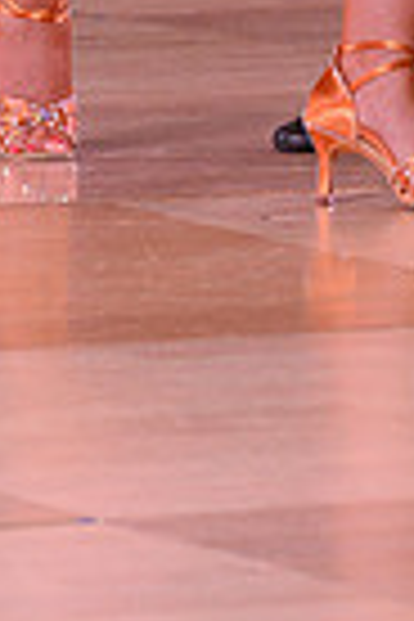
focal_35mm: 673
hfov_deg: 2.0
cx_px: 394
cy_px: -666
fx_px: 11608
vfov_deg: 3.0
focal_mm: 160
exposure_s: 1/125
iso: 1250
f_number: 5.6
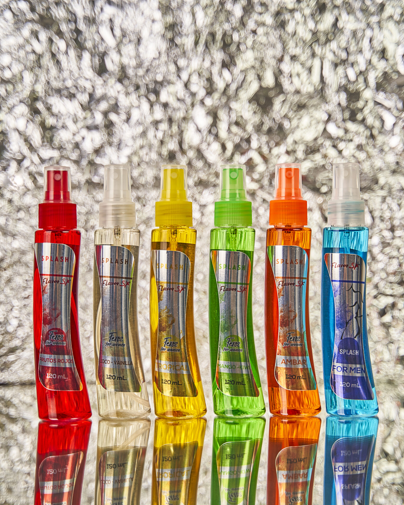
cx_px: 203
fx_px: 971
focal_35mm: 65
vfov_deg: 29.1
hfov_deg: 23.5
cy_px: 290
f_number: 2.8
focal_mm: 57
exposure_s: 1/160
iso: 125
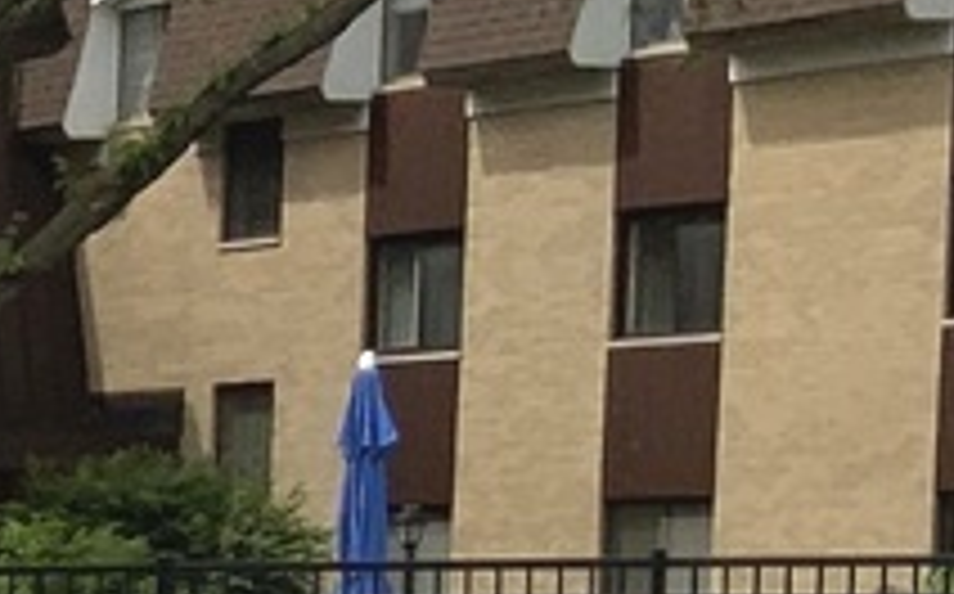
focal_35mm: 209
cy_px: 1278
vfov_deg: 6.1
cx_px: -1728
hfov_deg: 8.6
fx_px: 5428
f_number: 1.8
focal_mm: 3
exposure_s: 1/2801
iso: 16
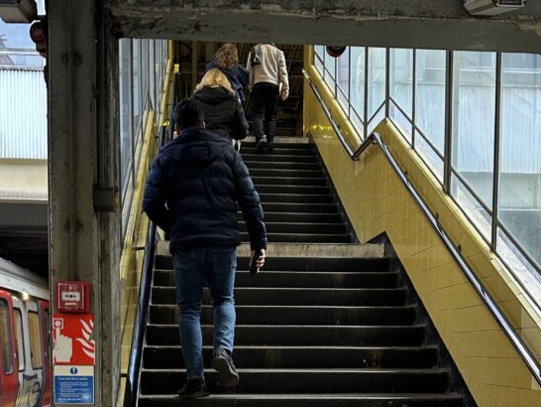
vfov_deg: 30.3
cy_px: 393
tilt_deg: -5.3
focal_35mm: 45
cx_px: 268
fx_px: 704
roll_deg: +1.5
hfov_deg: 42.1
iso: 200
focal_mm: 6.86
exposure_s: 1/100
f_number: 1.78
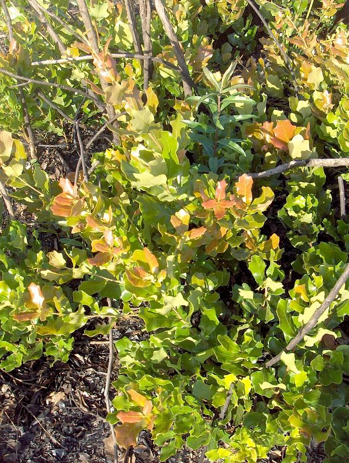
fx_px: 523
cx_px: 174
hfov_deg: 36.9
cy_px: 232
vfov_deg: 47.8
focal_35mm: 39
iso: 187
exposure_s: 1/175
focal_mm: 8
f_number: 4.8
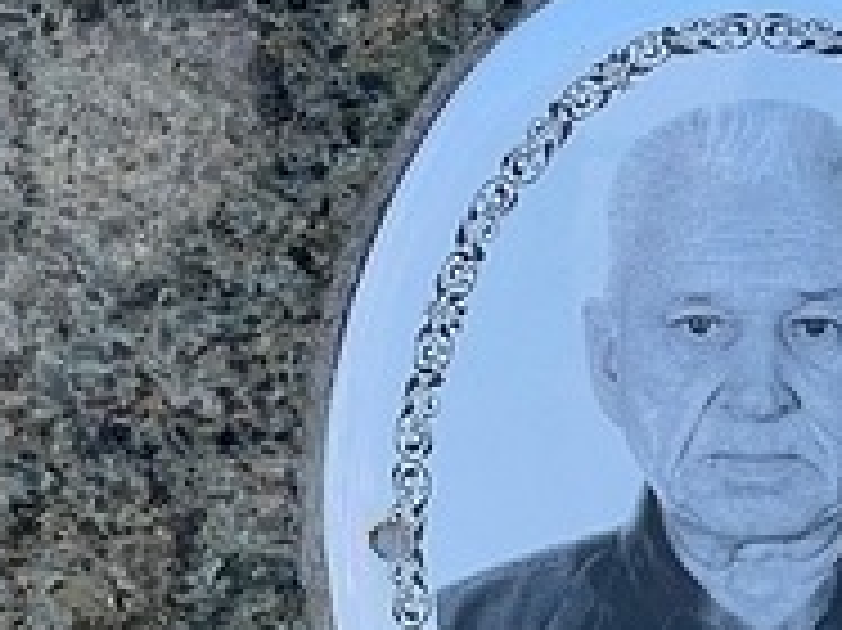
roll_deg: +0.9
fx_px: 8022
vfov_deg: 4.5
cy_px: 310
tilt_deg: -17.7
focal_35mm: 330
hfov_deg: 6.0
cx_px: 666
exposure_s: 1/218
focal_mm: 9
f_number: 2.8
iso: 32
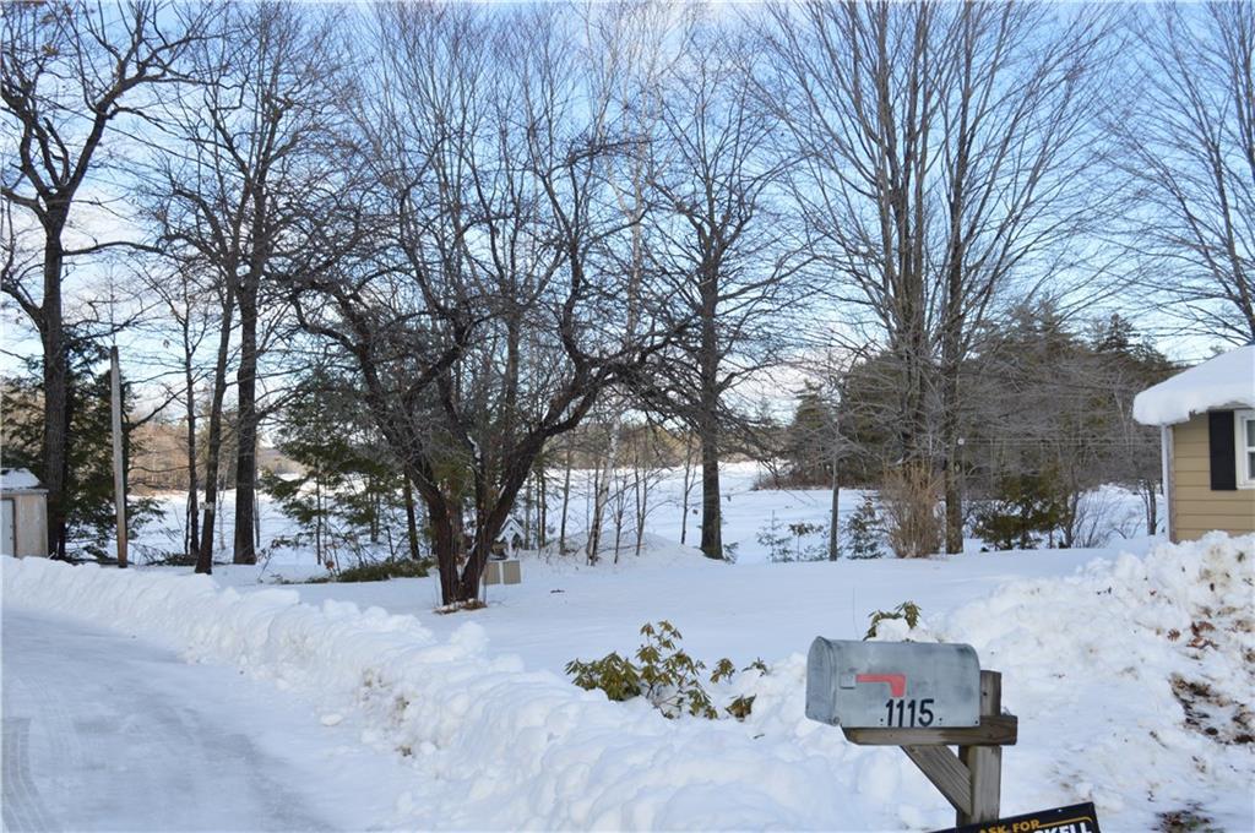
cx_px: 628
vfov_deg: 34.1
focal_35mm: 39
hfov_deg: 49.6
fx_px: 1358
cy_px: 416
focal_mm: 26
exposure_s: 1/200
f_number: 7.1
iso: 100
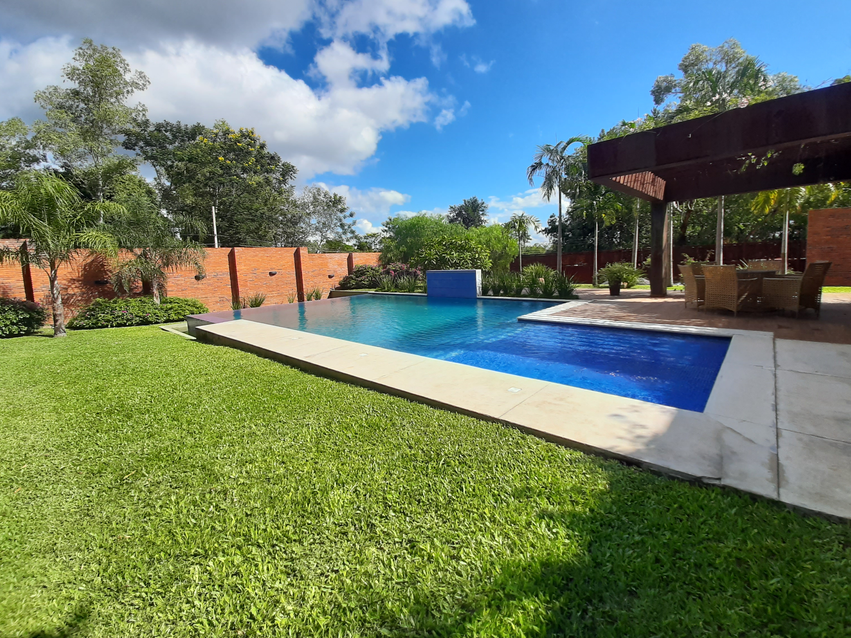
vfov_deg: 85.6
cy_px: 300
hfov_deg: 101.9
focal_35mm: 14
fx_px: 344
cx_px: 451
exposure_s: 1/1355
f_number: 2.2
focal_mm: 1.42
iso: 40
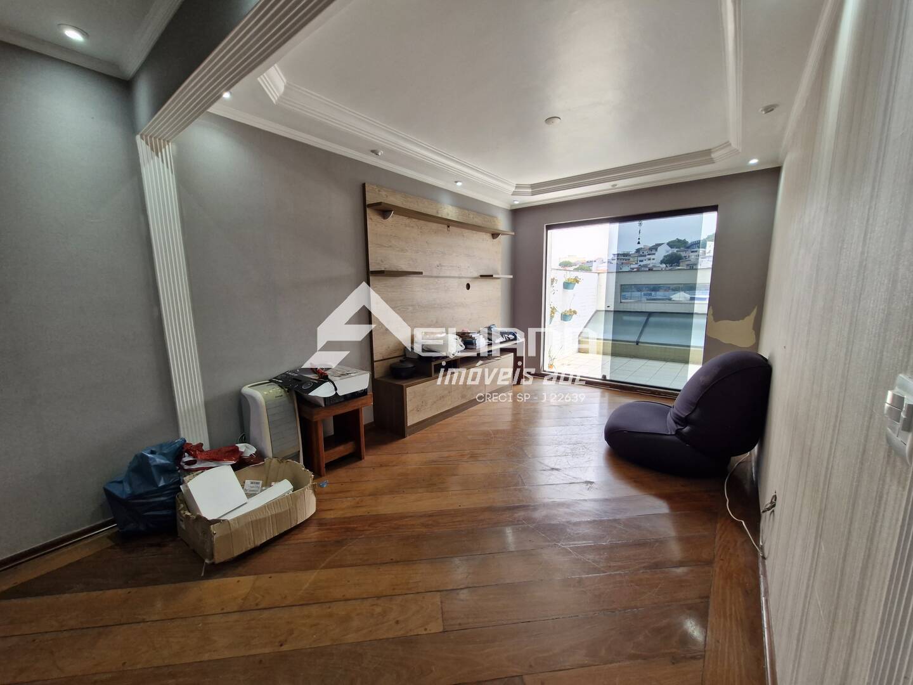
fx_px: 343
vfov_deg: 89.9
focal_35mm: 13
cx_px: 456
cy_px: 342
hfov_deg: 106.2
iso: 80
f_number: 2.2
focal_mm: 1.74
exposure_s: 1/120
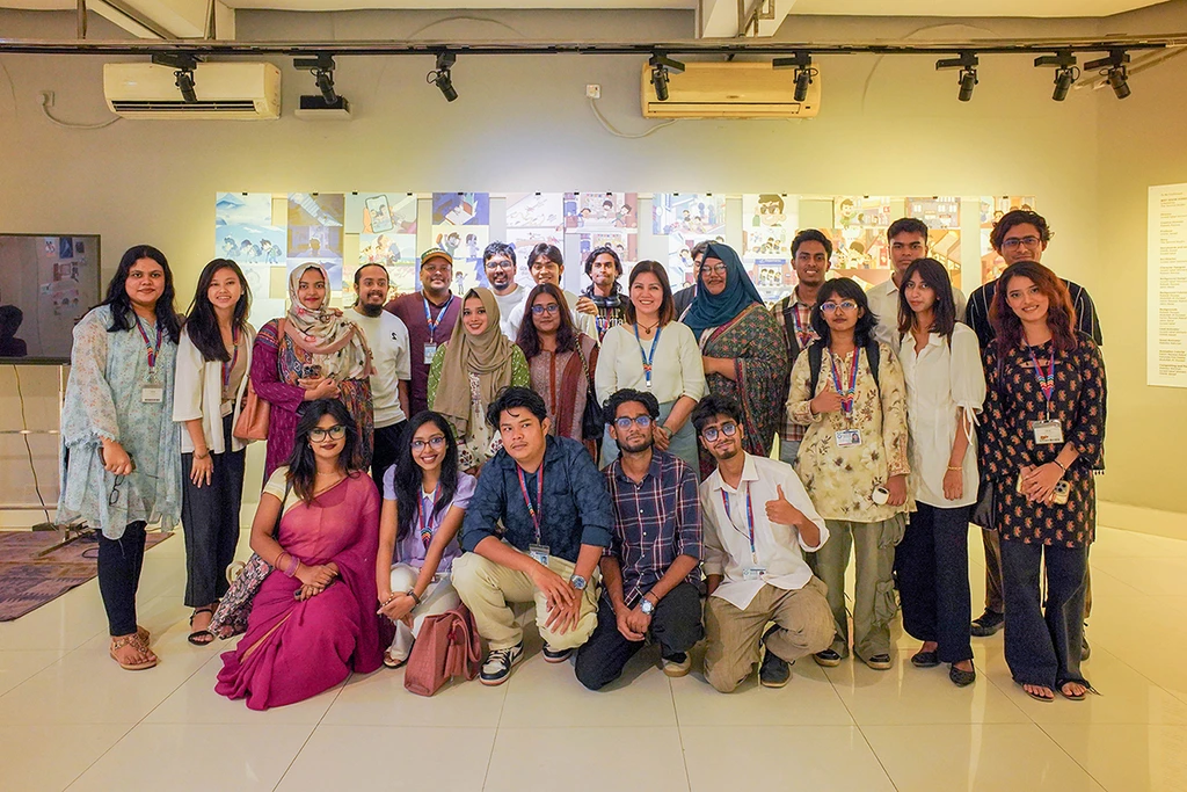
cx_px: 594
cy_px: 396
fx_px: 791
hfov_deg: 73.7
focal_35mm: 24
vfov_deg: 53.1
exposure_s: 1/160
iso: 2500
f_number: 2.8
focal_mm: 24
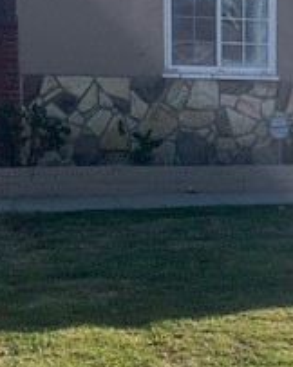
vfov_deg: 23.9
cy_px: 175
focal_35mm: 80
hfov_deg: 18.3
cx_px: 336
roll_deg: -0.2
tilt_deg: -6.3
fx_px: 868
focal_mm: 5.1
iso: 50
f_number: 1.6
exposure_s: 1/2899
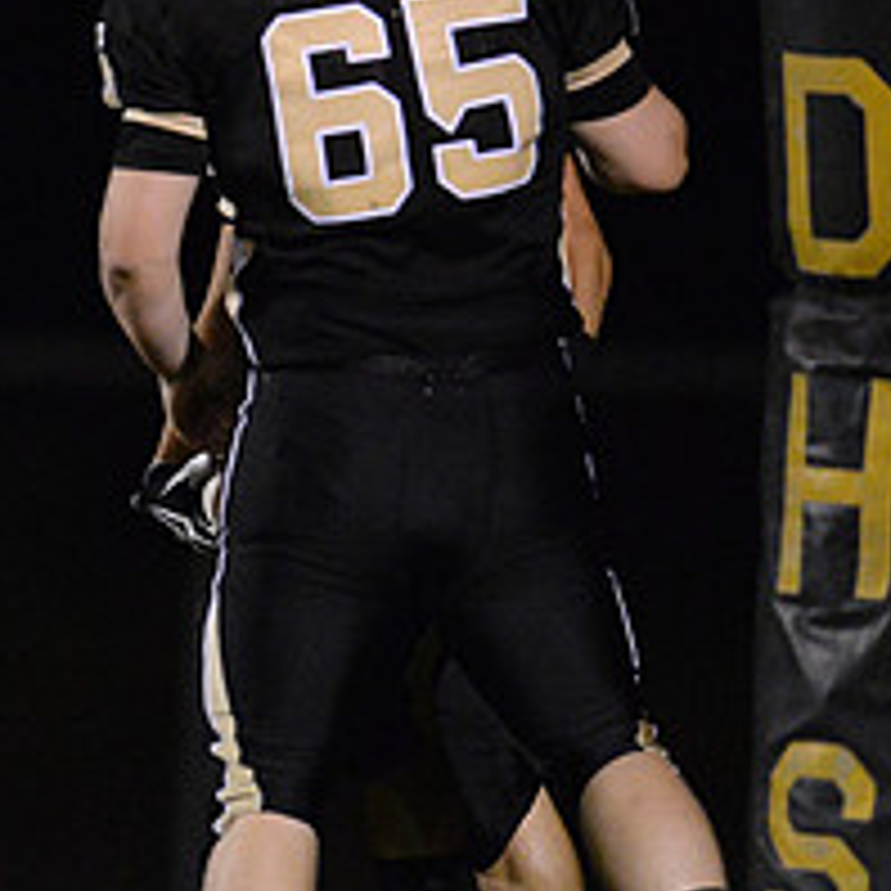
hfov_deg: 1.8
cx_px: 189
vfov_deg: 1.8
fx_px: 29034
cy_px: 326
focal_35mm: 997
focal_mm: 400
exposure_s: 1/640
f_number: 2.8
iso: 12800
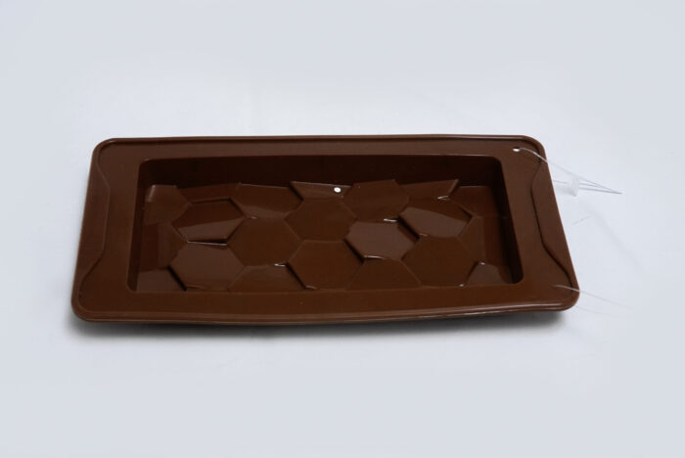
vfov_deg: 19.5
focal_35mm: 70
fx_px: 1333
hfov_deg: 28.8
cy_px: 229
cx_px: 342
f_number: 16
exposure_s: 1/160
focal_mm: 70
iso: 6400
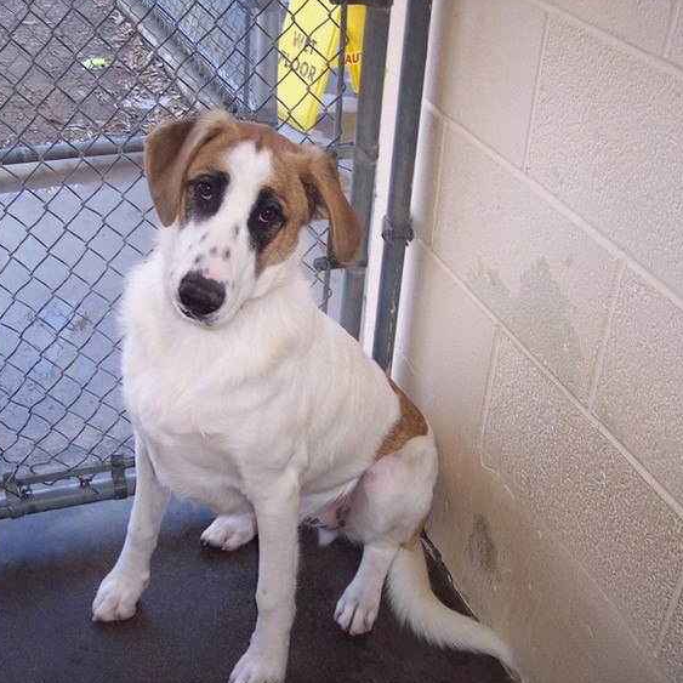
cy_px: 337
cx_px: 258
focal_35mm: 47
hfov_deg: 35.9
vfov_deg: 36.1
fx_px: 1049
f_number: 2.8
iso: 100
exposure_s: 1/60
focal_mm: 8
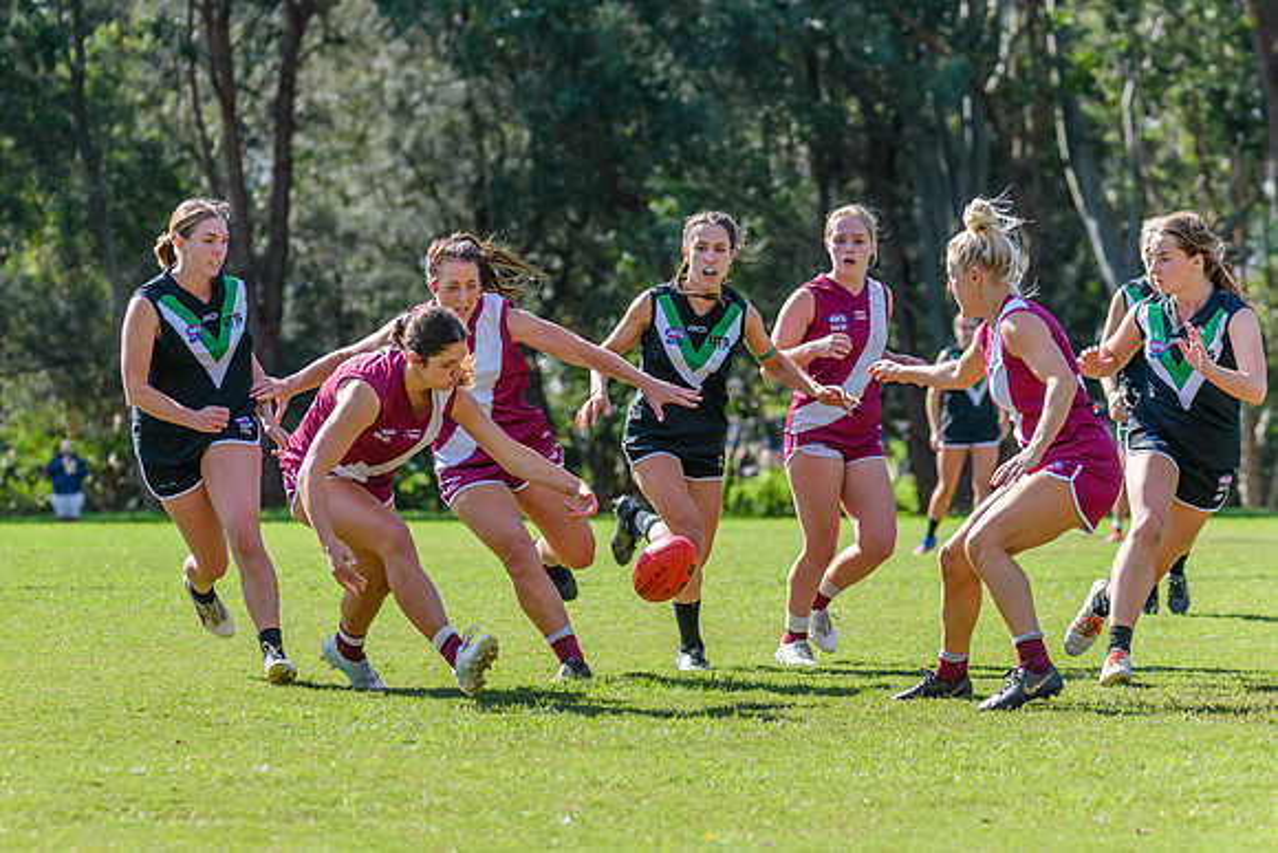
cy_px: 358
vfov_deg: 6.7
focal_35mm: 206
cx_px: 514
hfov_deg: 10.0
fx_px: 7312
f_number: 6.3
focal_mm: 170
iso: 800
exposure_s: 1/1250
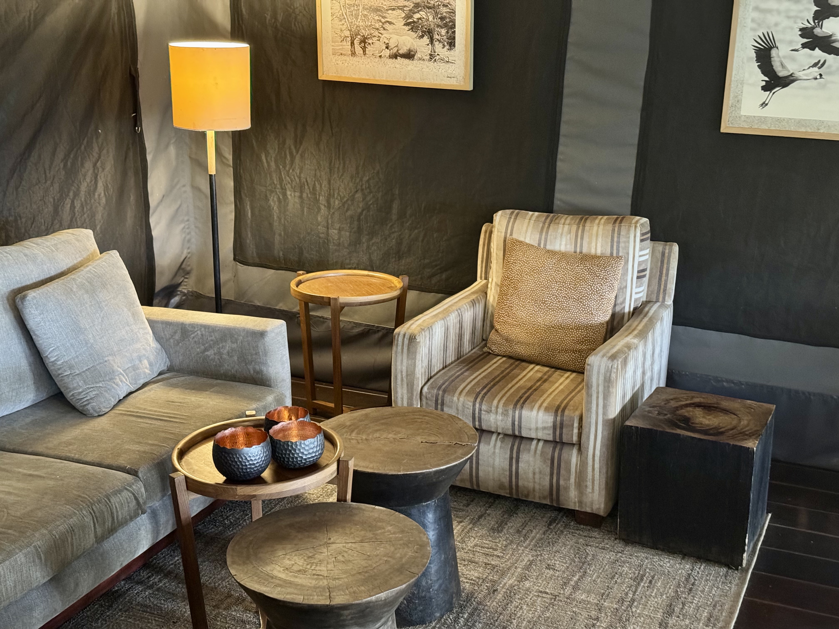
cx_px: 420
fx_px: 1163
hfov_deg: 39.7
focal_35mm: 48
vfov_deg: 30.3
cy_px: 314
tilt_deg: -16.8
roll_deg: -0.7
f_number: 1.78
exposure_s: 1/25
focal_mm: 6.76
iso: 640
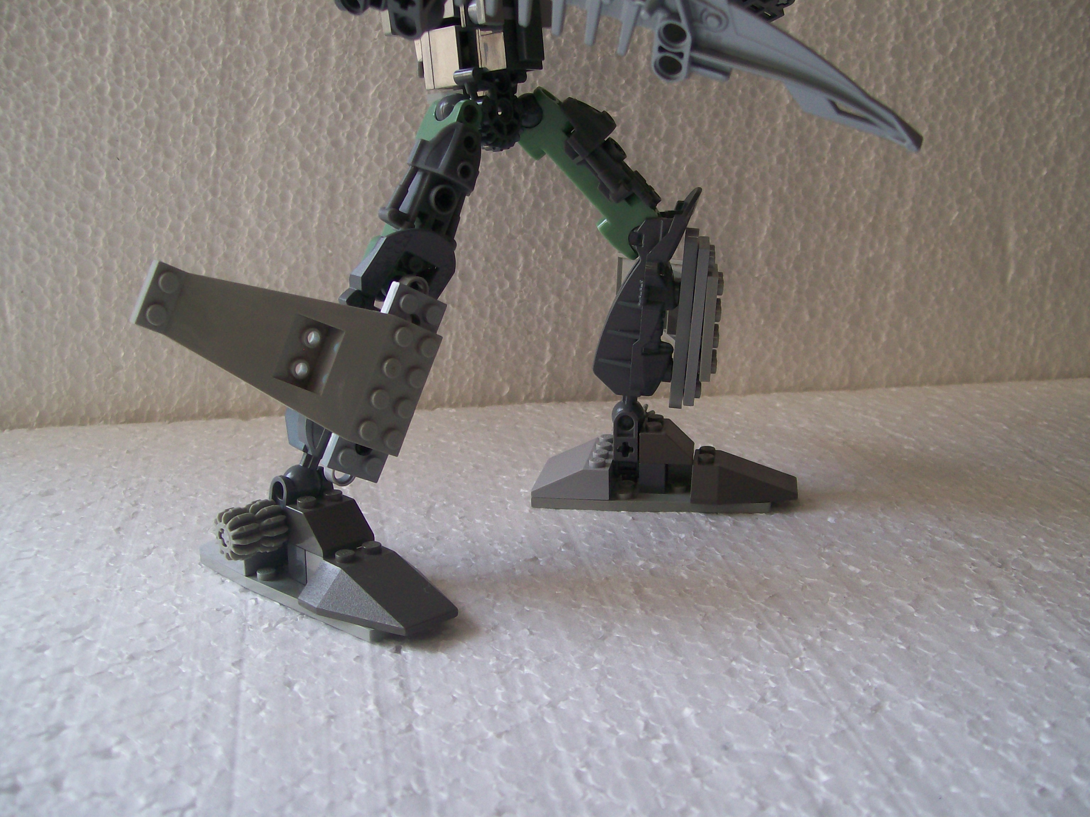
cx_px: 545
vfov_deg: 39.7
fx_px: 1134
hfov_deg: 51.4
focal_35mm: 36
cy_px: 408
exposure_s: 1/145
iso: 80
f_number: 2.7
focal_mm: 6
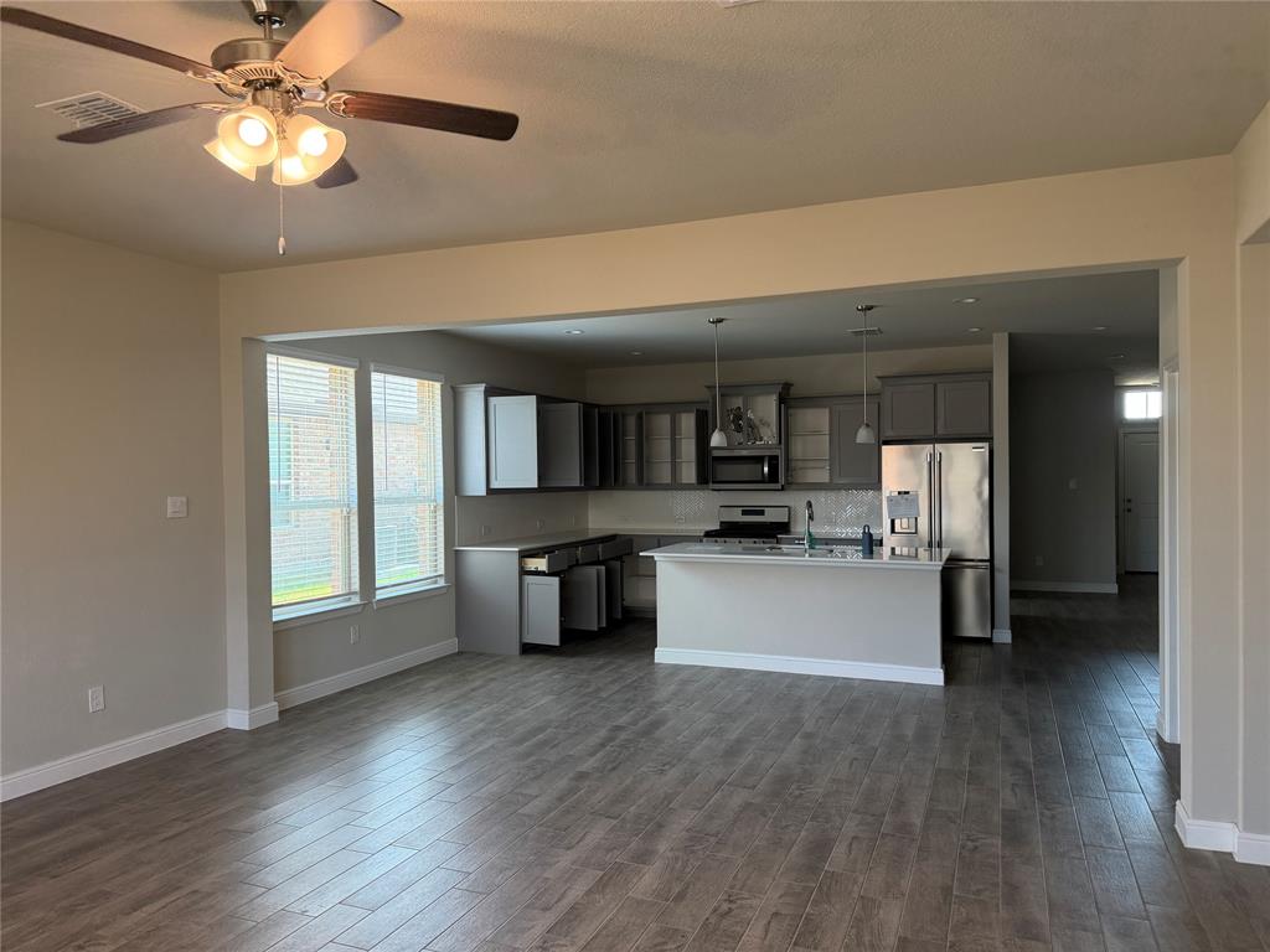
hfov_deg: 71.6
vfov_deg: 56.8
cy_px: 476
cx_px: 635
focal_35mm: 24
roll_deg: +1.0
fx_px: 881
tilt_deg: -0.6
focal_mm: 6.76
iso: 200
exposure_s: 1/141
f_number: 1.78
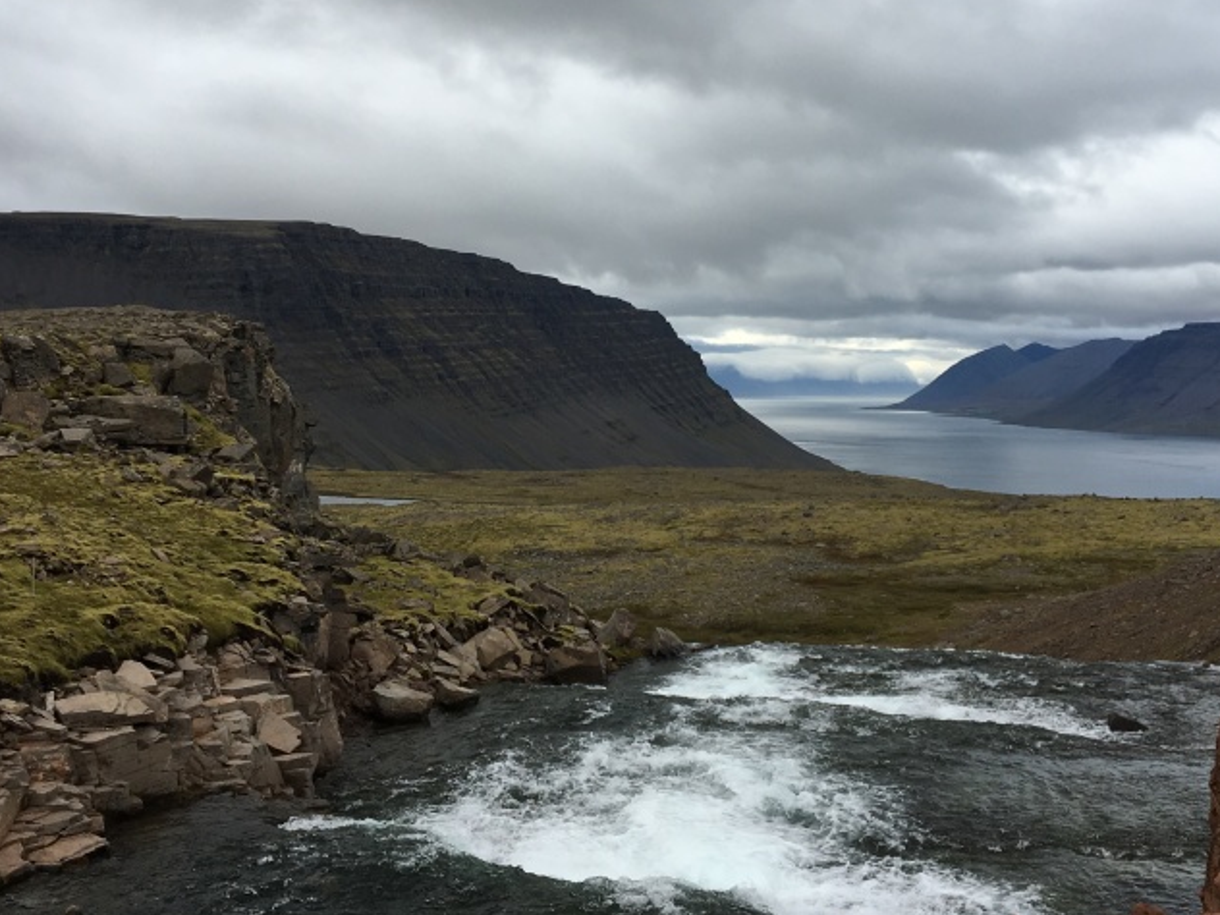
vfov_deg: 30.8
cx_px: 629
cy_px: 347
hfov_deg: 40.4
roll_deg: +0.4
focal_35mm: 47
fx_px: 1656
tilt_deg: +0.5
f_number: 2.2
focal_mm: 4.15
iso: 25
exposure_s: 1/986
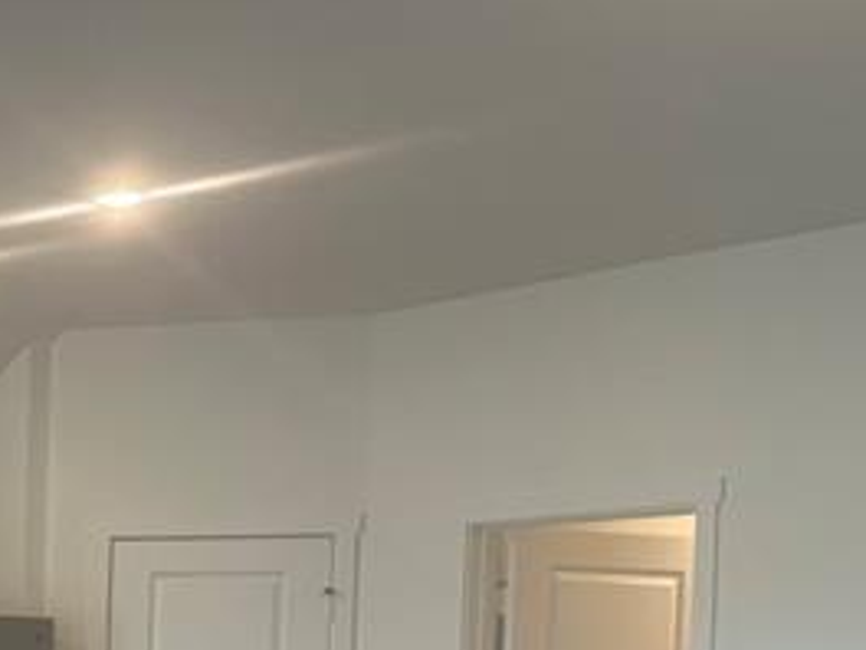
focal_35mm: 93
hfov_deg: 19.1
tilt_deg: -3.1
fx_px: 2327
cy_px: 834
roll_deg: -1.2
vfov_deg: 15.2
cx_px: -331
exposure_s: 1/120
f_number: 1.78
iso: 100
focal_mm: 6.86
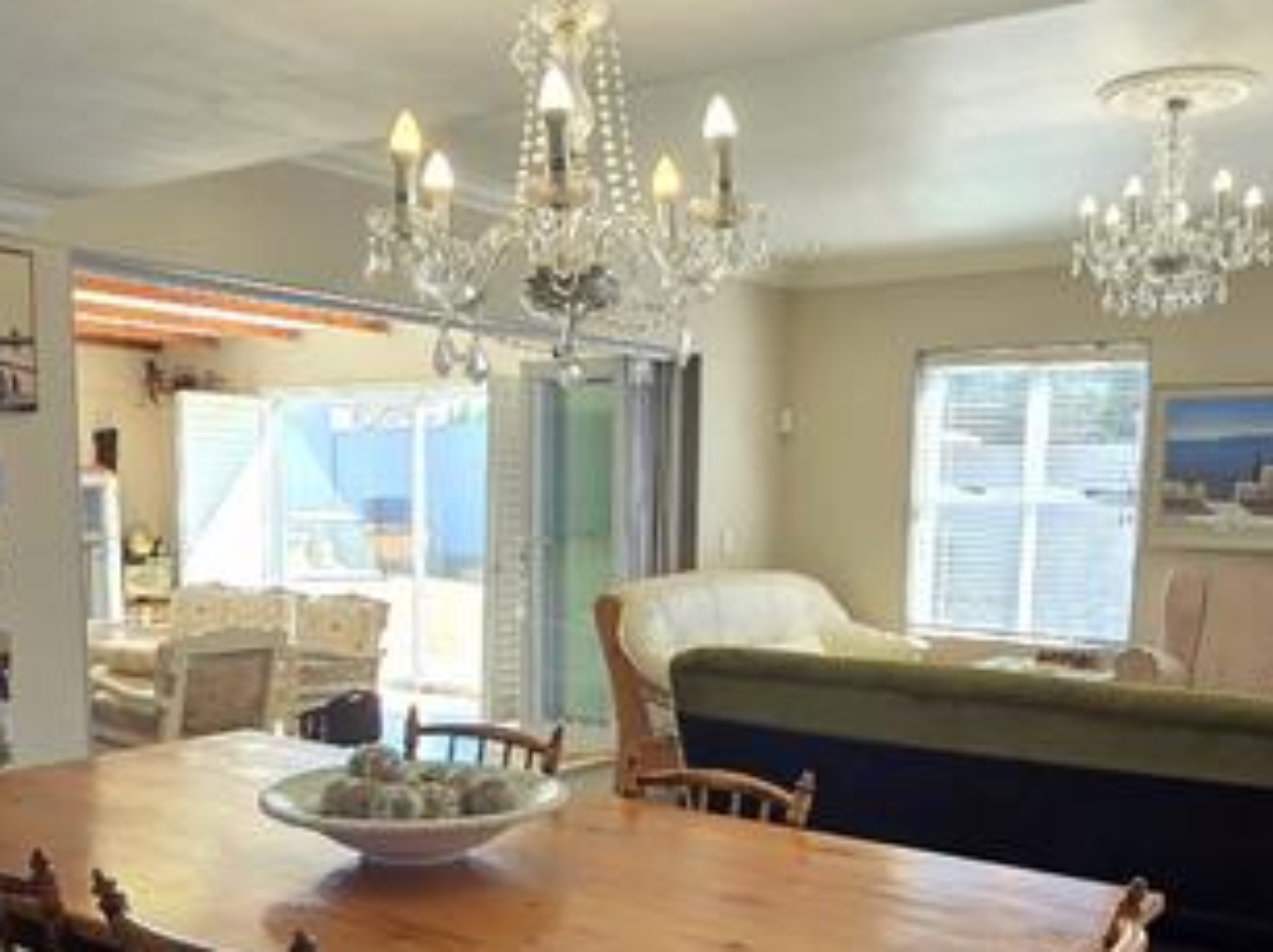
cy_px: 719
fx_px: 1249
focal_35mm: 34
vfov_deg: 40.5
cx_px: 620
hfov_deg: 54.0
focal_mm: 2.2
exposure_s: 1/116
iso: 50
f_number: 2.2
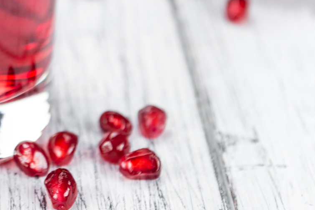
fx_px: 1725
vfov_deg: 6.9
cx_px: -32
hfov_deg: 10.3
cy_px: -75
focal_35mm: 197
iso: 200
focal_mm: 70
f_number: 5
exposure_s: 1/100
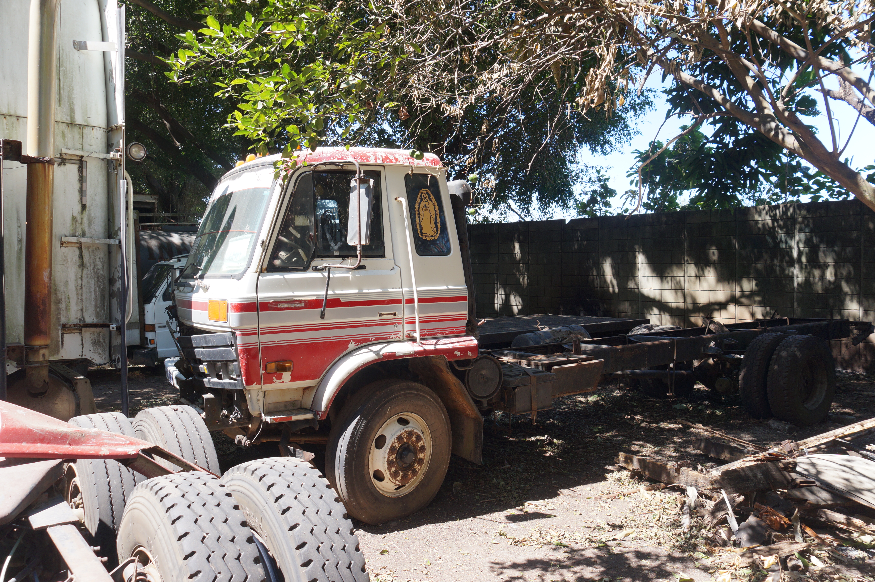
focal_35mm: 27
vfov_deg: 47.9
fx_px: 656
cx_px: 438
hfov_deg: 67.4
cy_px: 291
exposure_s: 1/100
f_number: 4
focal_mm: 18
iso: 100
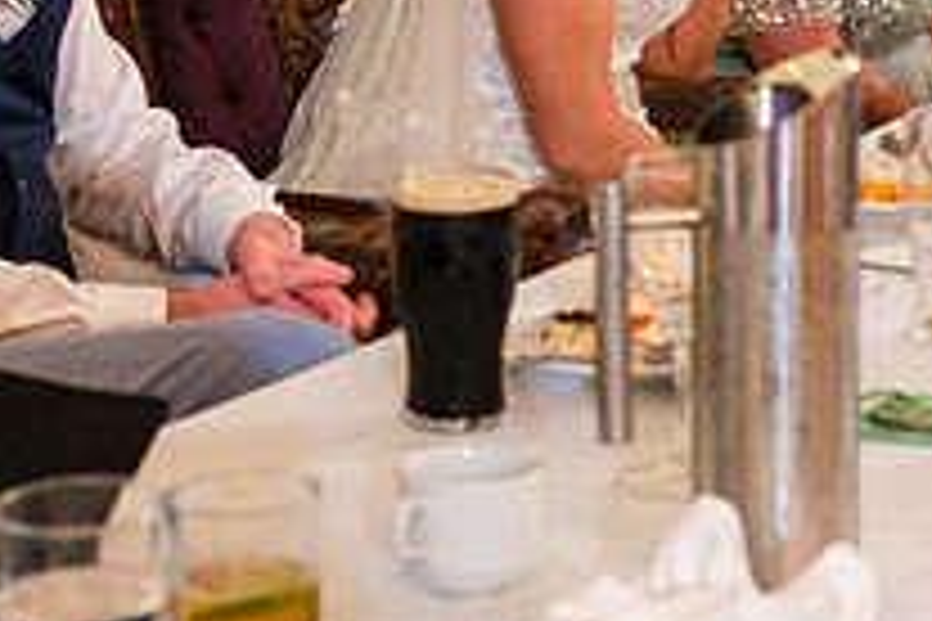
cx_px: 734
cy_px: -35
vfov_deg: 12.1
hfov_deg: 18.1
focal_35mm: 112
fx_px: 2899
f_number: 2
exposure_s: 1/160
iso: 1600
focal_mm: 16
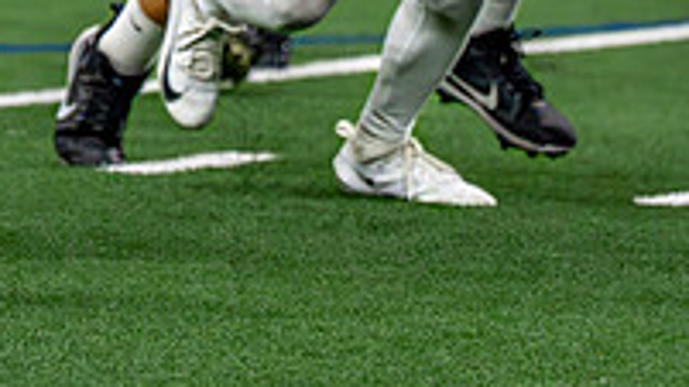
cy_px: -329
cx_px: -119
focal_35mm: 756
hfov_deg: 2.9
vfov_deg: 1.6
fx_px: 13810
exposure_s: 1/2000
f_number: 2.8
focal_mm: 156
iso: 4000
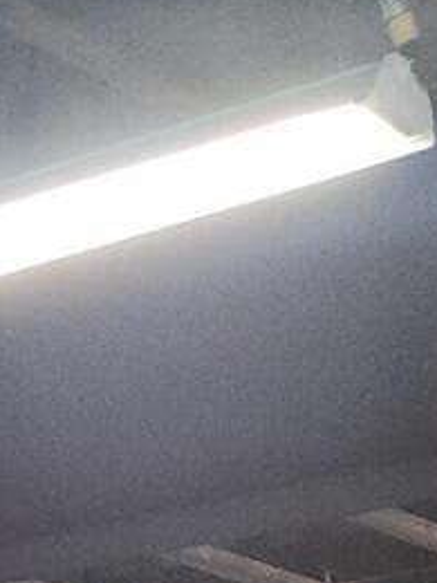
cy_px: 2070
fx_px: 2979
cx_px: -329
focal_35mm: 177
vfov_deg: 8.3
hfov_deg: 8.1
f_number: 1.8
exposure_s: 1/24
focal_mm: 5.4
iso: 125
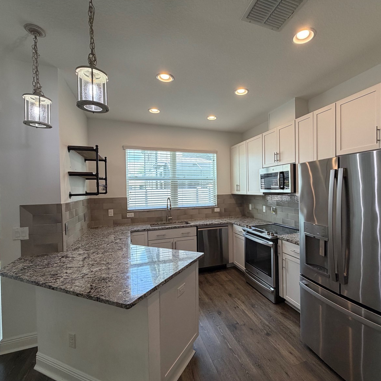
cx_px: 218
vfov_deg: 84.0
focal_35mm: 17
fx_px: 212
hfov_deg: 83.4
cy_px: 193
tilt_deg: -1.2
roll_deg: +1.6
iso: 160
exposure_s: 1/120
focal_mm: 2.22
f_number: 2.2
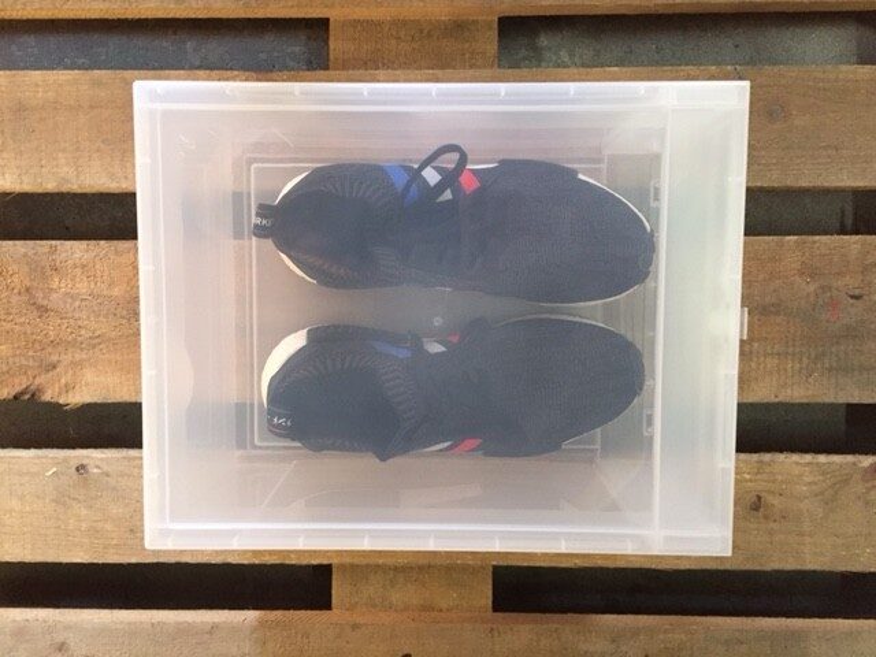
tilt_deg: -88.0
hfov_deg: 61.7
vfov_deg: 48.2
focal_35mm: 29
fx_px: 734
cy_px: 328
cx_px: 438
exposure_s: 1/30
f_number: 2.2
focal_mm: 4.15
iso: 200
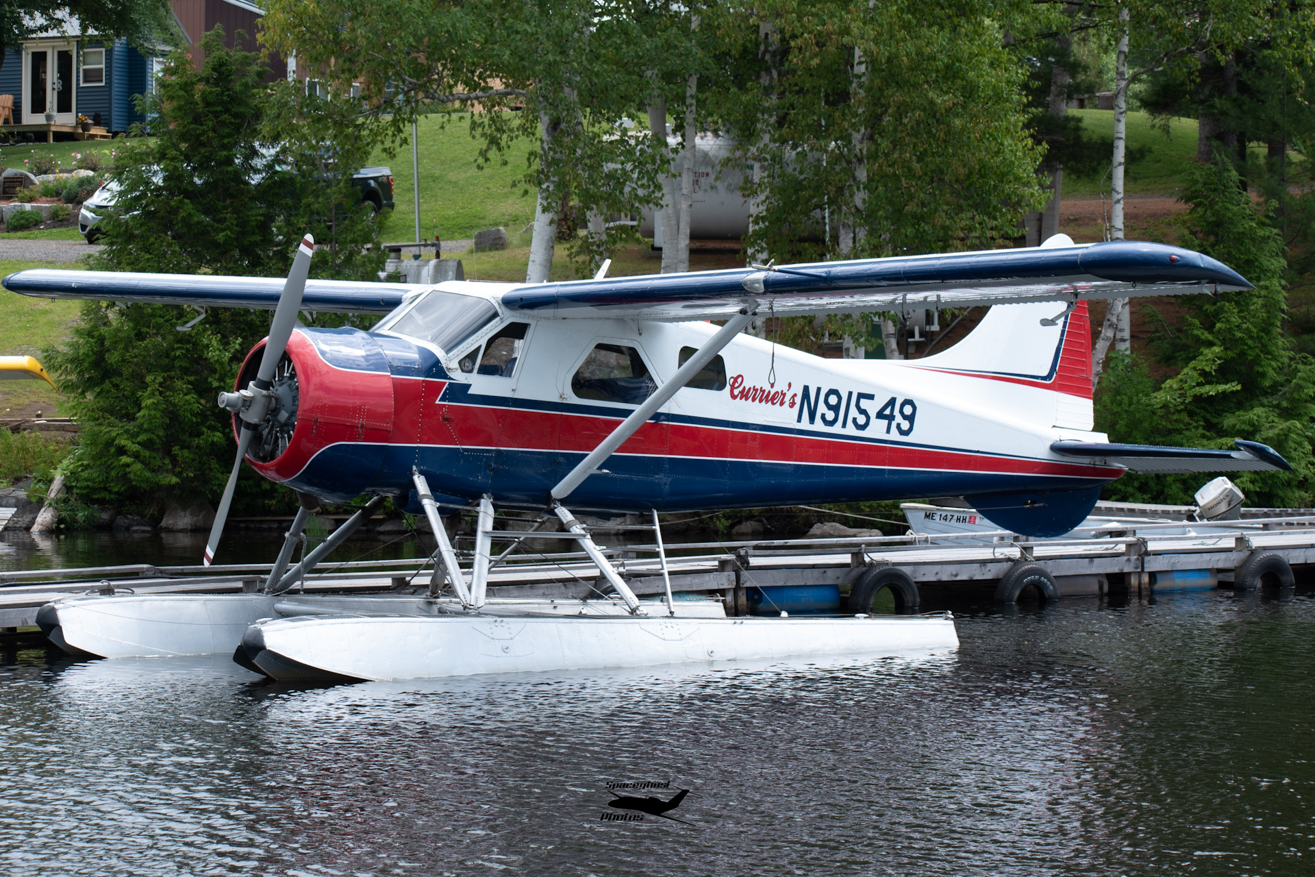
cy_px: 438
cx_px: 658
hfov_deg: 19.5
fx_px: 3835
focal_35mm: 105
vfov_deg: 13.0
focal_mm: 70
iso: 100
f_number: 8
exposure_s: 1/125
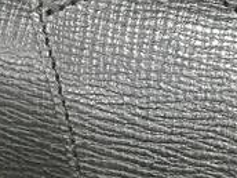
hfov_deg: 12.8
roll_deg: -0.4
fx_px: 1041
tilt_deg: -29.3
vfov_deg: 9.8
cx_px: 252
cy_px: 60
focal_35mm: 152
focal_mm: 4.15
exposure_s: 1/17
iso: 200
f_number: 2.2
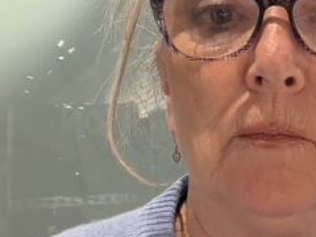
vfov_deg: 19.6
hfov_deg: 25.4
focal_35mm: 75
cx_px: 263
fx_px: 685
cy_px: 112
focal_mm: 2.71
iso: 250
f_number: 1.9
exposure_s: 1/50
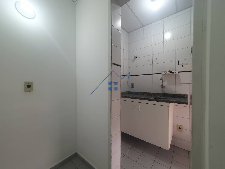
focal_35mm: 13
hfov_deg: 106.2
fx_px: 84
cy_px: 84
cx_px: 112
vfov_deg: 89.9
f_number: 2.2
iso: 100
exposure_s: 1/60
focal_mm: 1.8
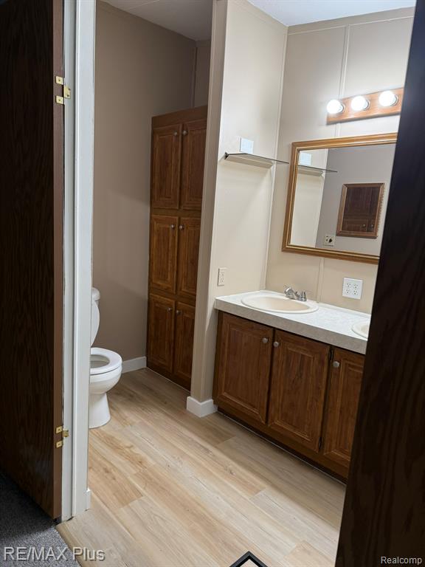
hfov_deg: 56.8
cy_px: 284
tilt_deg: -9.7
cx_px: 212
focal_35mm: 24
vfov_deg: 71.6
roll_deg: -3.4
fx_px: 393
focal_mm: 6.76
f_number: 1.78
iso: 160
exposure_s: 1/120
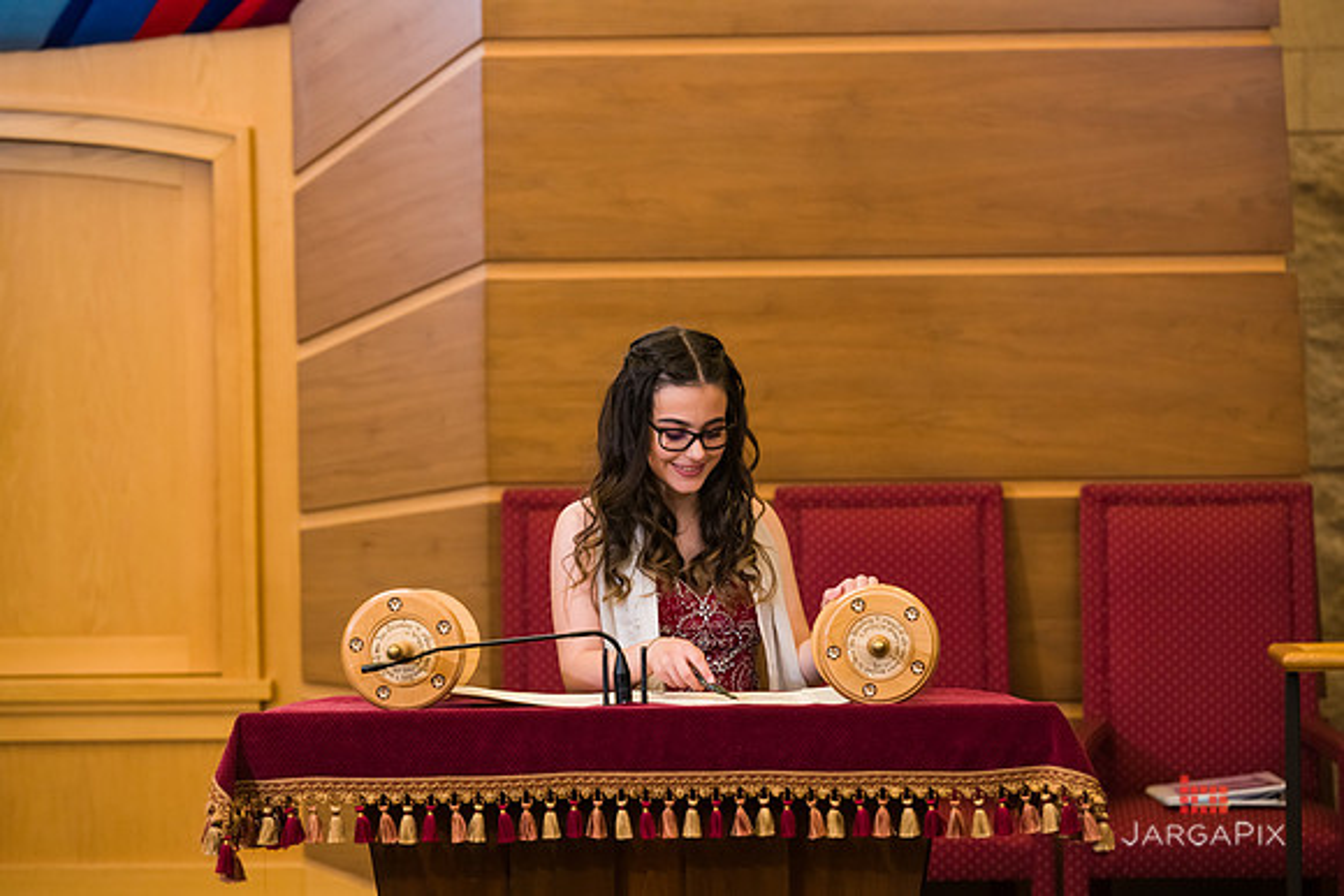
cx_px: 672
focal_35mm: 155
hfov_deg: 13.2
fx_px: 5788
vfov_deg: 8.9
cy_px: 448
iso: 1600
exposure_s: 1/200
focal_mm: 155
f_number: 5.6
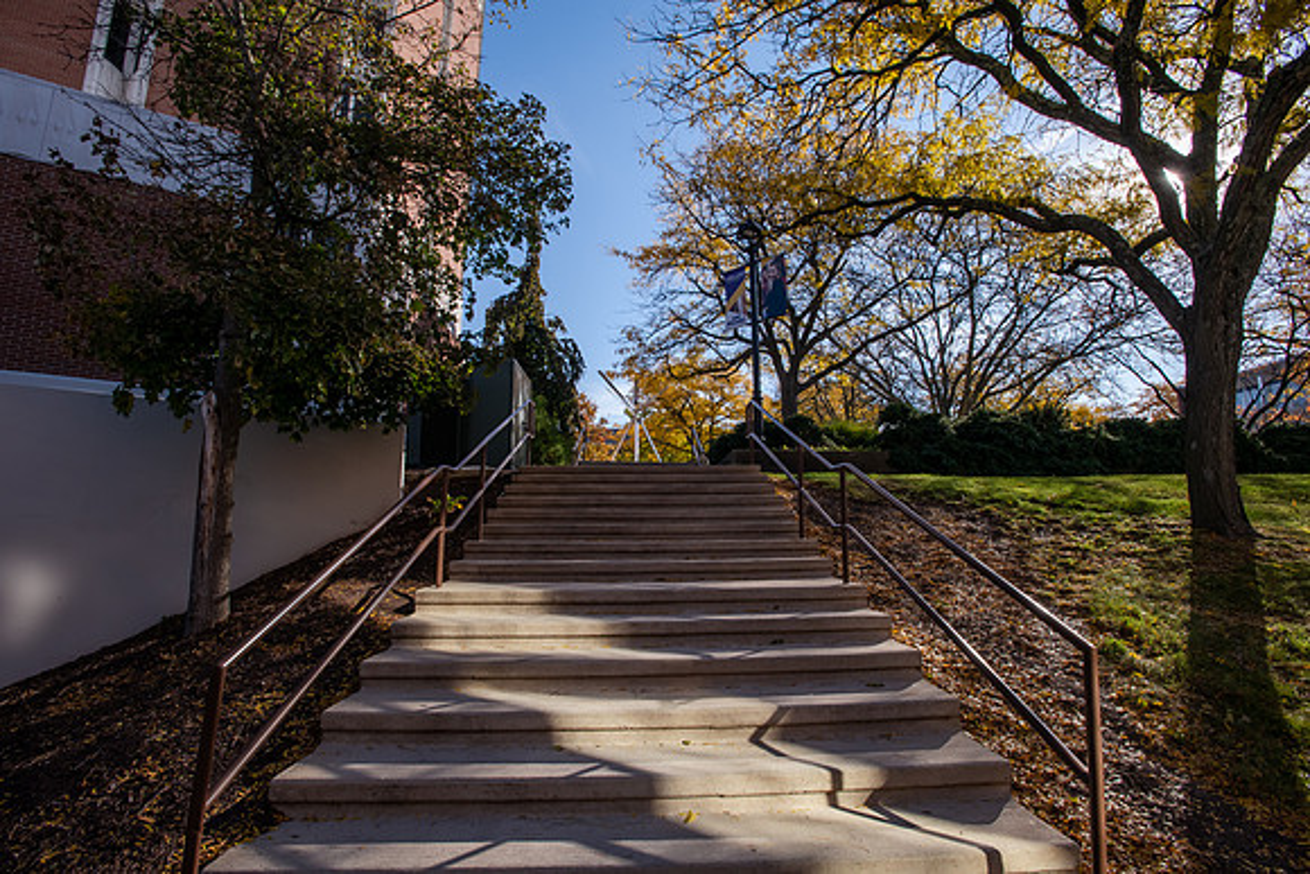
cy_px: 437
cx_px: 655
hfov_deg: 93.3
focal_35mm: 17
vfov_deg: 70.5
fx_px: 619
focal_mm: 17
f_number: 16
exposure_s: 1/160
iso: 320
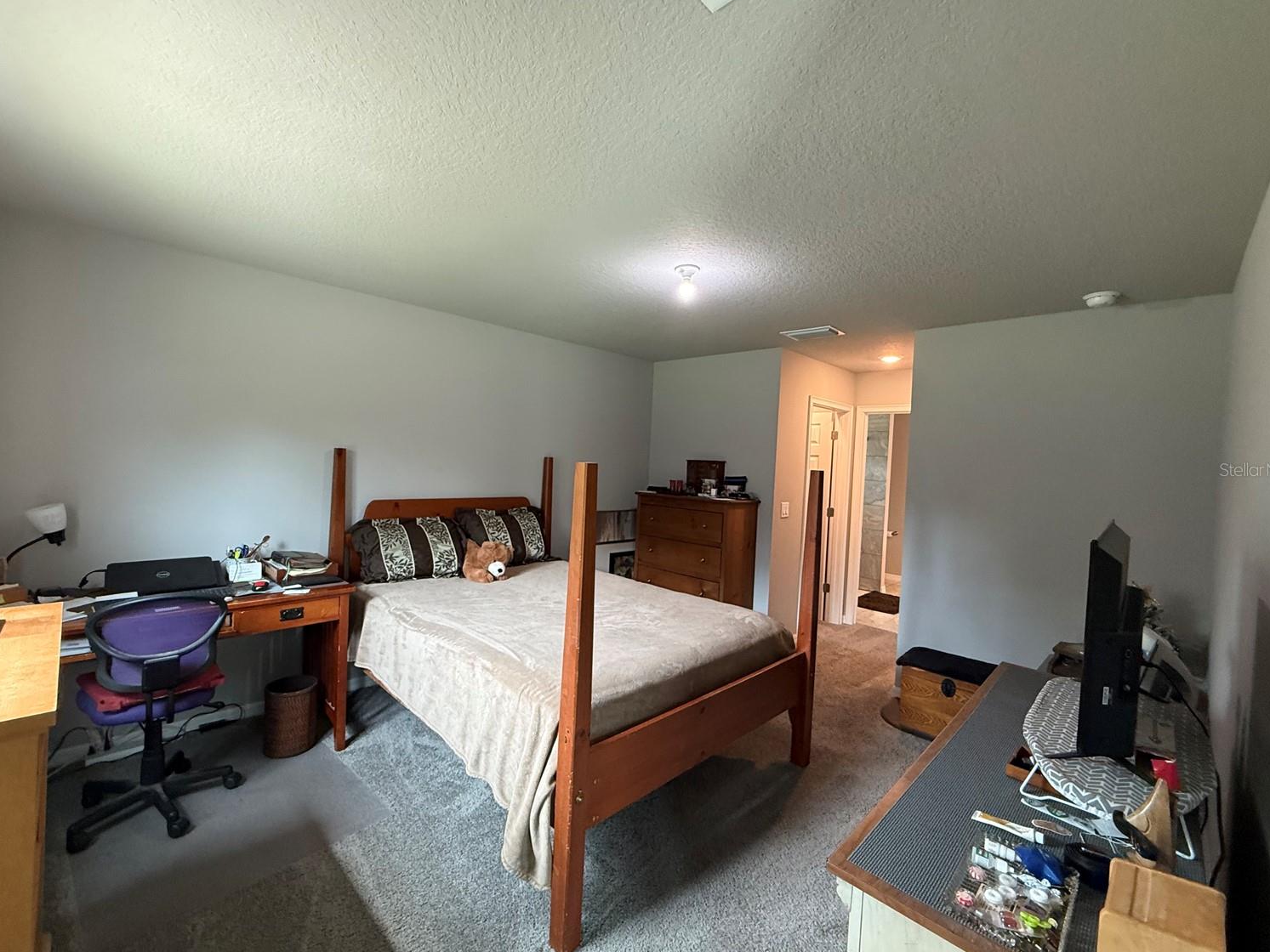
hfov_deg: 98.1
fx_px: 550
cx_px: 619
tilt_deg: -0.8
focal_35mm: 15
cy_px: 469
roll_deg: -2.4
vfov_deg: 81.7
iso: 320
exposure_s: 1/60
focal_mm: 2.22
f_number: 2.2
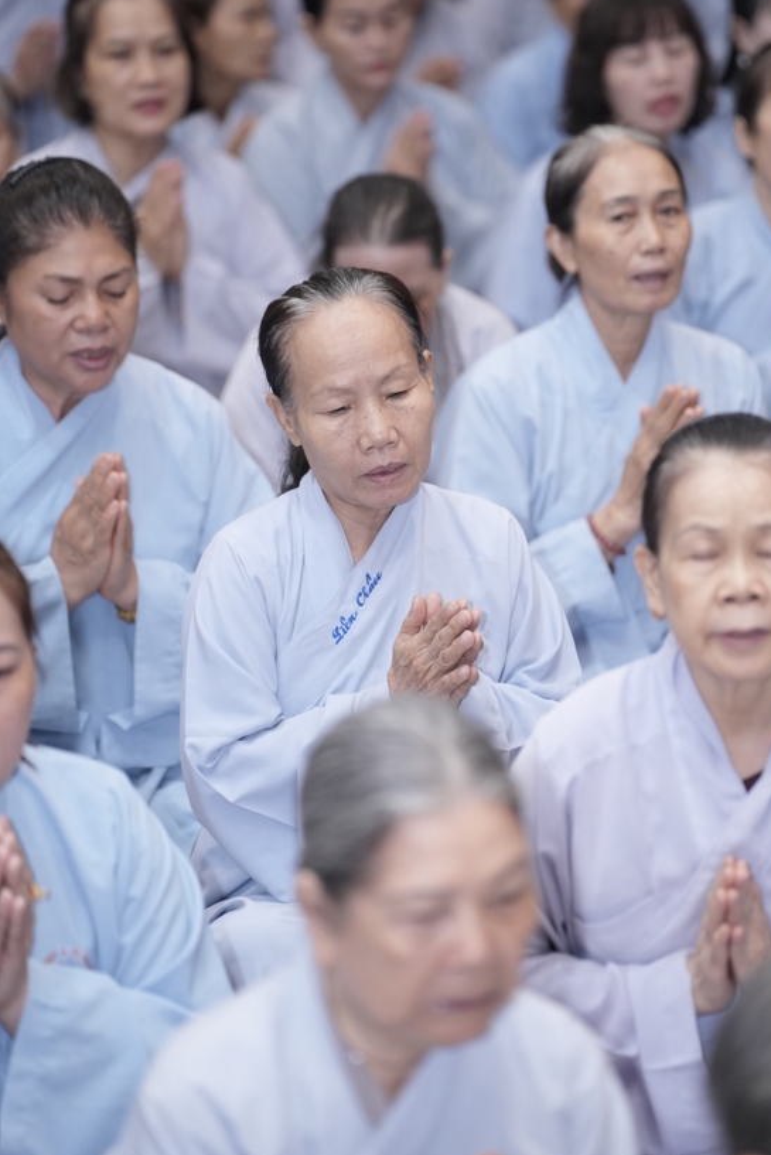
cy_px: 508
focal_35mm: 179
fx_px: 5747
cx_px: 458
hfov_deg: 7.7
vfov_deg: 11.5
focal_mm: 150
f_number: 2.8
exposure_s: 1/200
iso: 2000
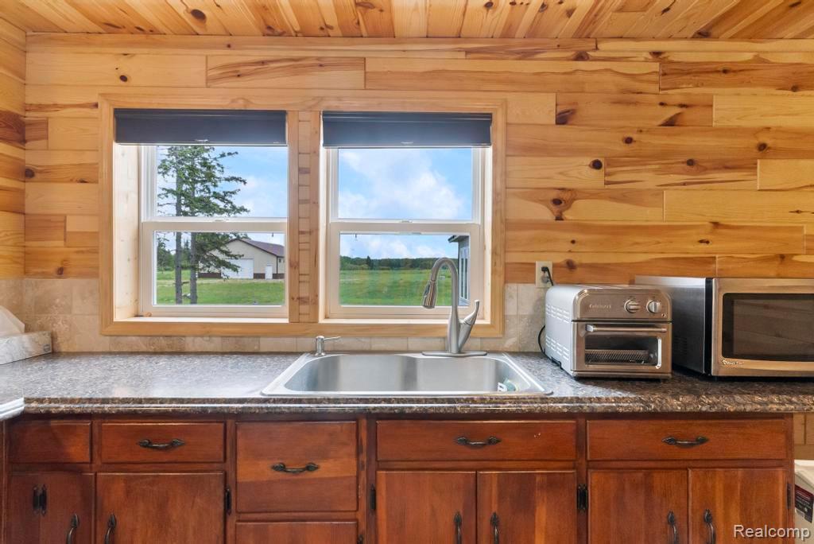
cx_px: 407
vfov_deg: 70.5
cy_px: 272
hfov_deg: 93.2
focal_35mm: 17
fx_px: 385
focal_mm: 17
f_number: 9
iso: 125
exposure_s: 1/60
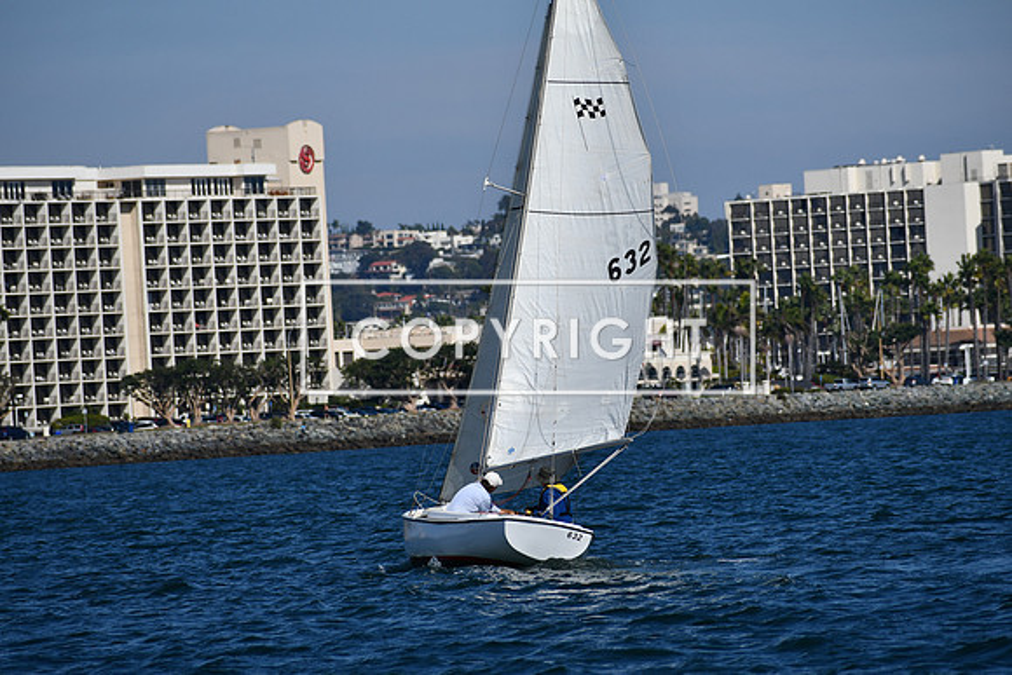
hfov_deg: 6.0
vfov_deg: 4.0
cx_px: 506
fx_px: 9700
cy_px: 338
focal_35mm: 345
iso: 200
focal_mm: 230
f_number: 8
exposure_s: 1/2000
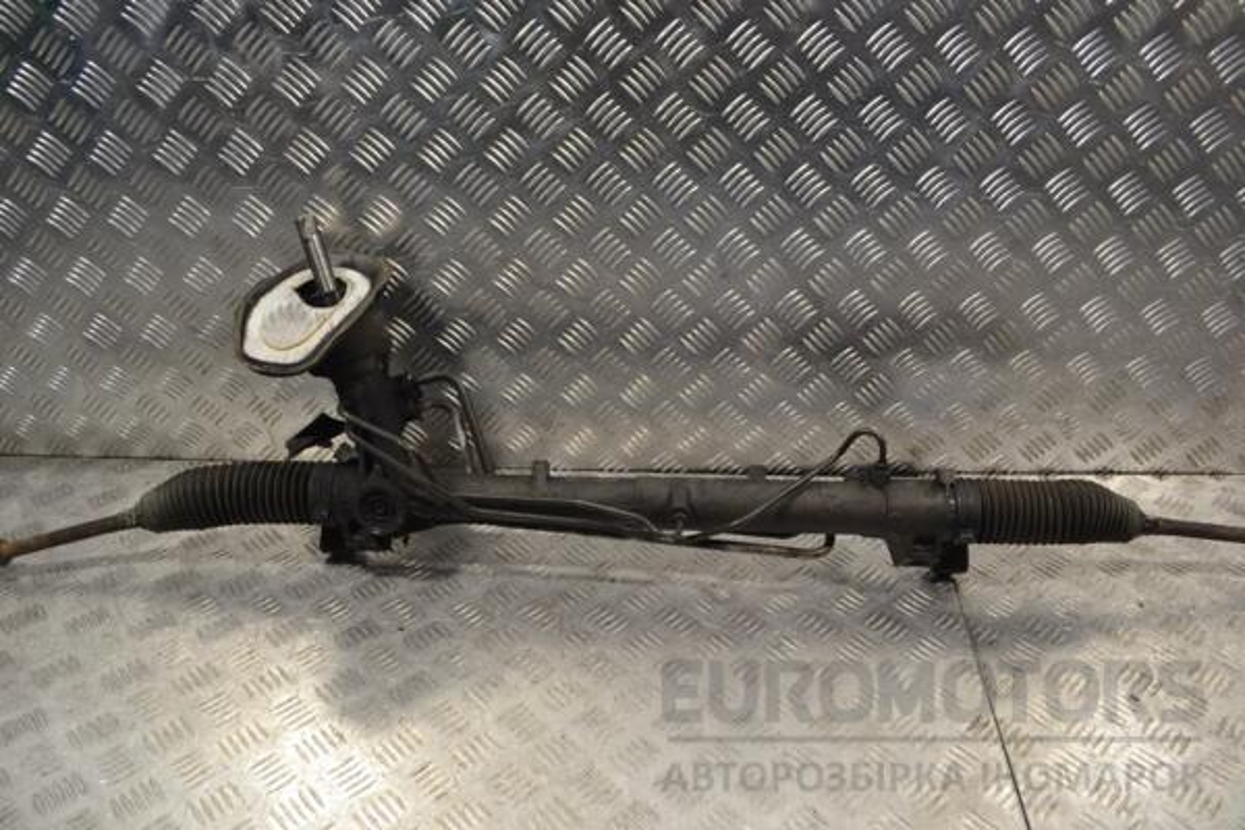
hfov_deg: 61.9
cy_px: 415
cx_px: 622
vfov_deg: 43.6
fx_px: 1037
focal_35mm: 30
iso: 400
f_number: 5.6
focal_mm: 20
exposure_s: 1/125
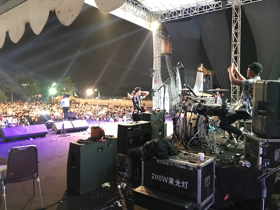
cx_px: 140
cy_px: 105
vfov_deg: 49.7
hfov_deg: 63.4
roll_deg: +0.0
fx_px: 226
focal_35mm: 28
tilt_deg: -2.8
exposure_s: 1/4
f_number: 1.8
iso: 160
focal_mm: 3.99
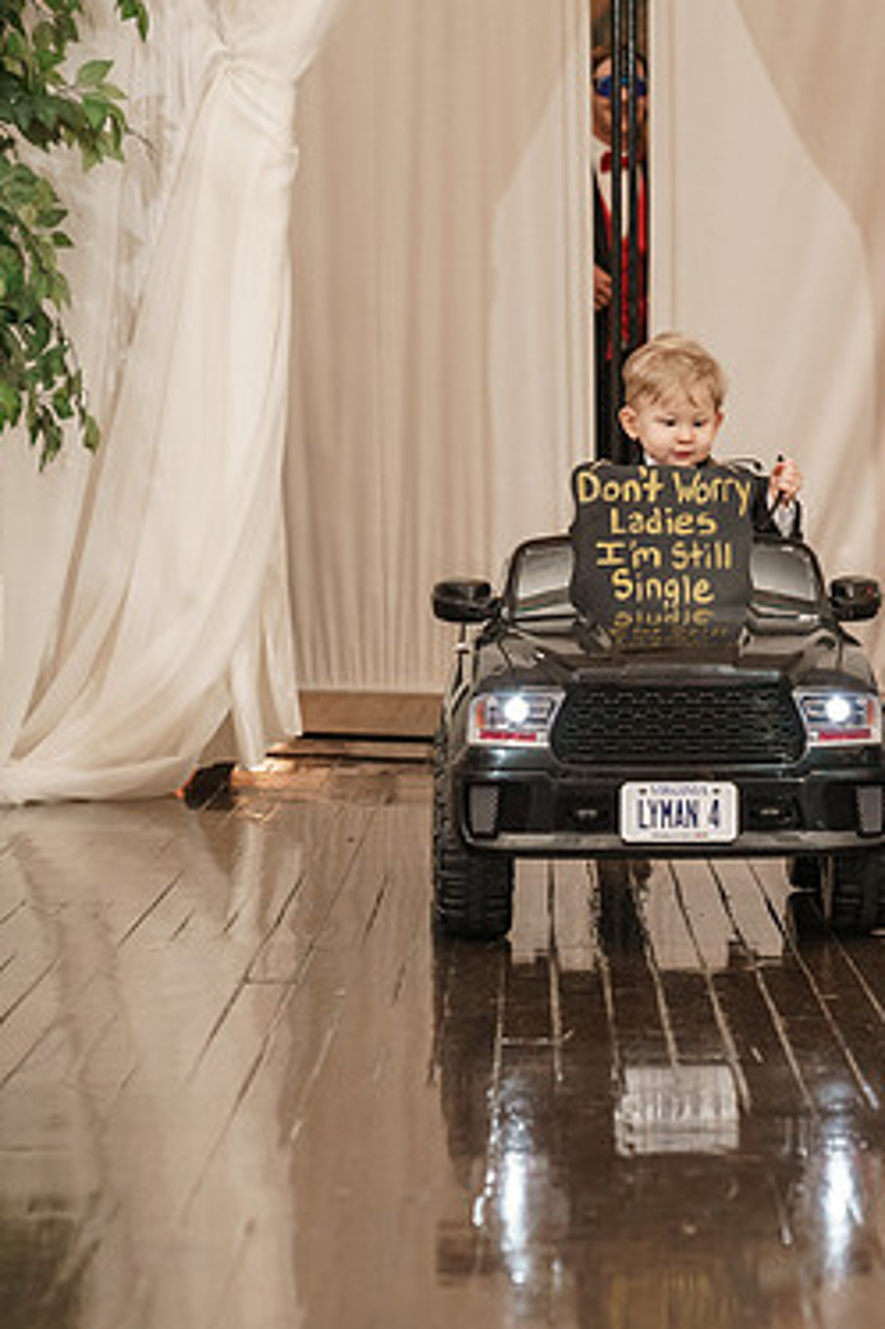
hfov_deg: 10.9
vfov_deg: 16.4
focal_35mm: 125
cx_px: 793
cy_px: 690
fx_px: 4613
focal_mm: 70
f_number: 4
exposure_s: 1/160
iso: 2000
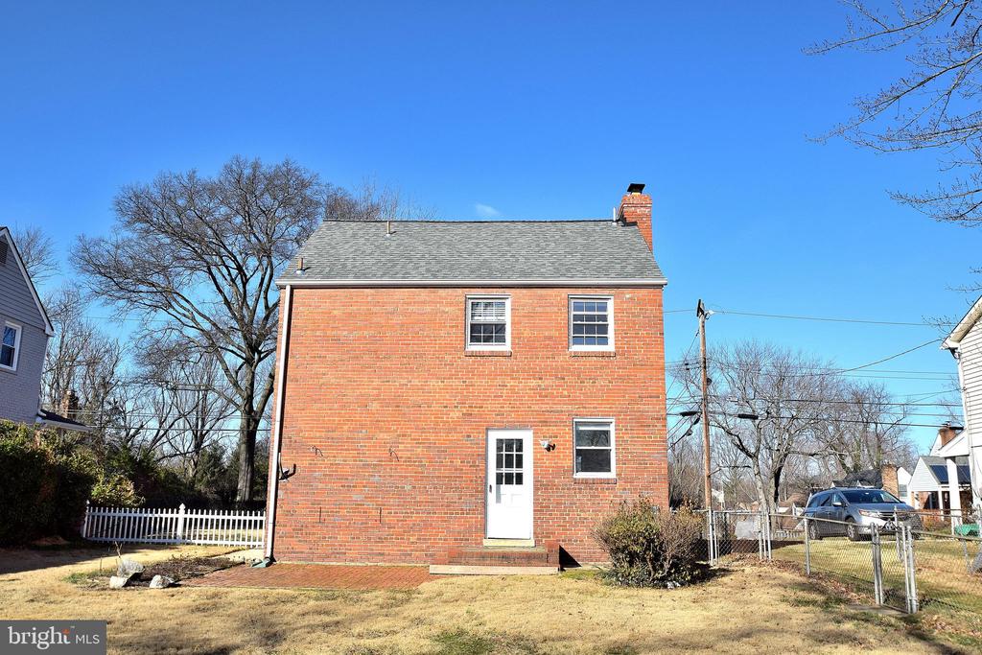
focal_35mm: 27
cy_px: 328
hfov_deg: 67.4
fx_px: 737
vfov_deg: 47.9
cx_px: 491
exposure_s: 1/400
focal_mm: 18
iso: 200
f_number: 10
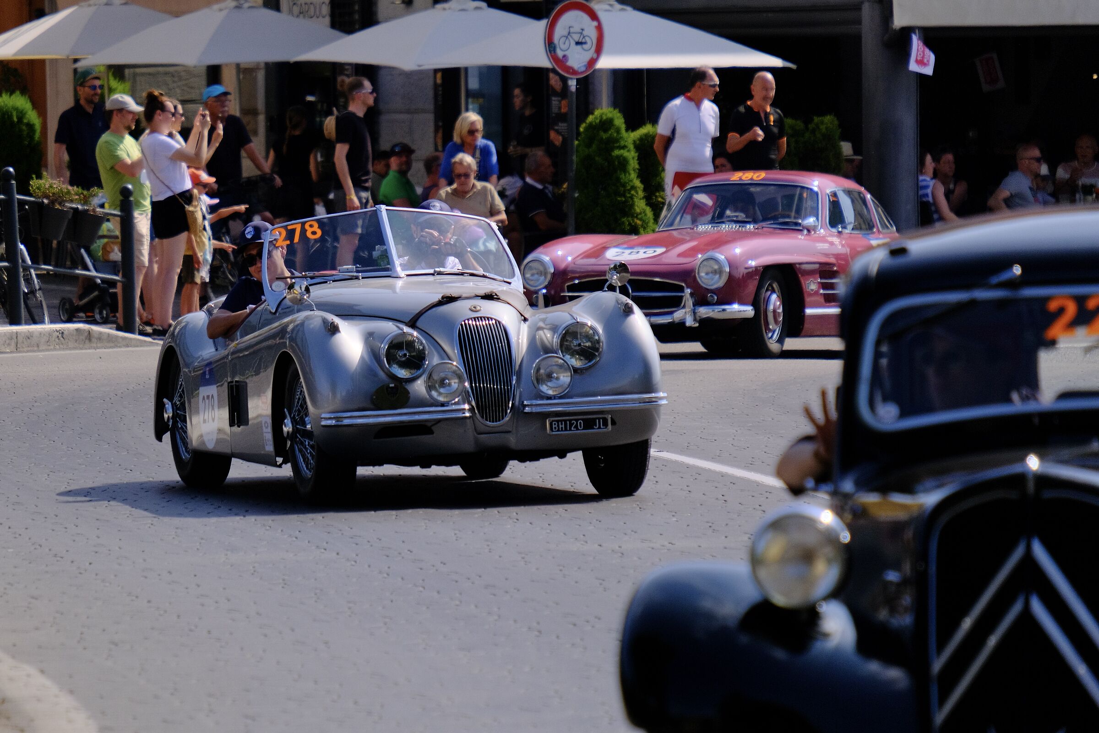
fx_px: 9158
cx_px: 550
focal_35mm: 300
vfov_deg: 4.6
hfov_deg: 6.9
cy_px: 366
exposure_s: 1/3500
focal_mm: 200
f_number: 4.8
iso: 640
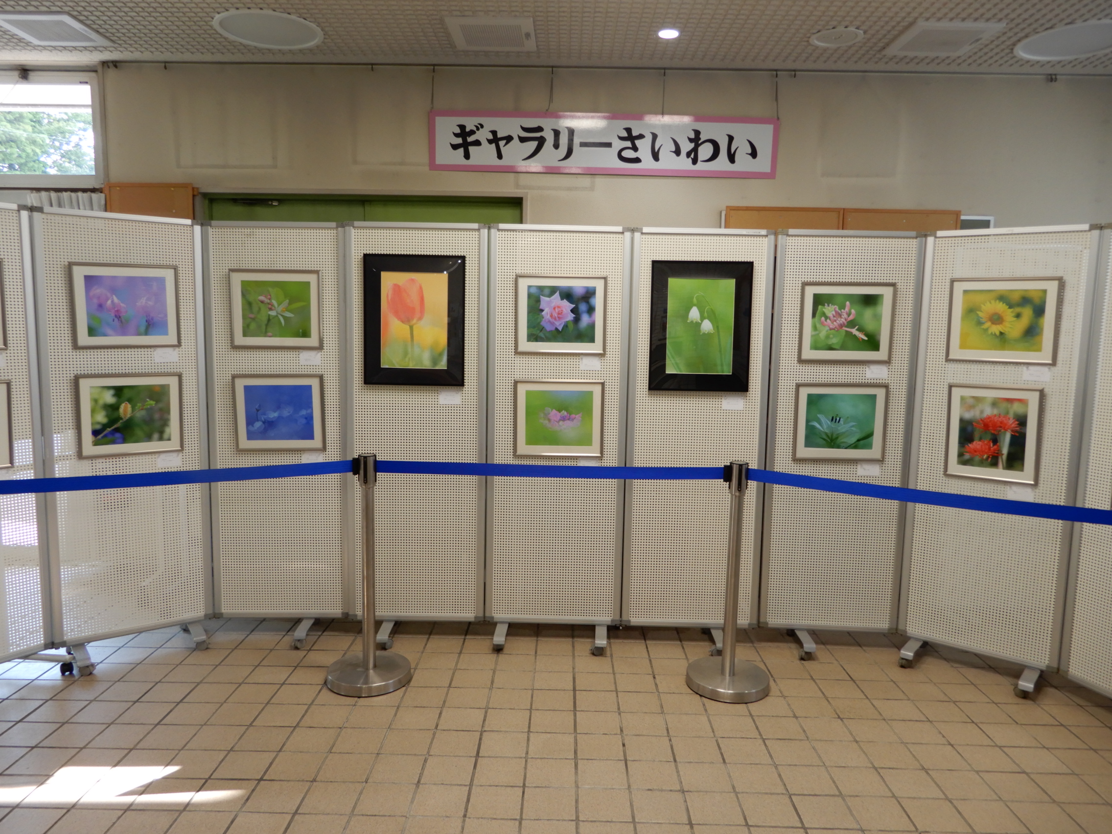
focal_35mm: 24
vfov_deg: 56.8
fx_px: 771
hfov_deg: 71.6
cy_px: 417
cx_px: 556
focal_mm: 4.3
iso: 100
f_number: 3.4
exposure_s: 1/30
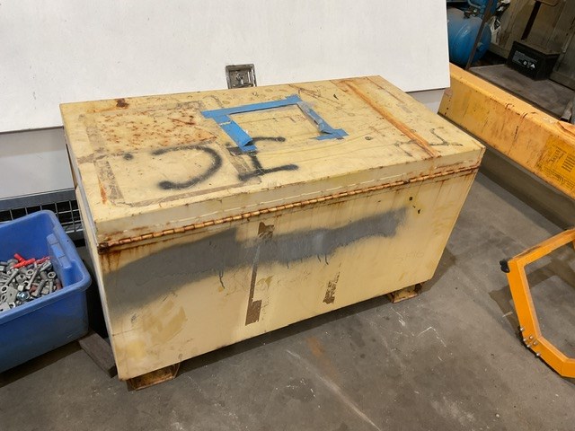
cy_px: 216
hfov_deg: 61.7
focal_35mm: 29
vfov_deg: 48.2
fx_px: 482
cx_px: 288
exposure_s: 1/60
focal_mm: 3
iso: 80
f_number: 1.8
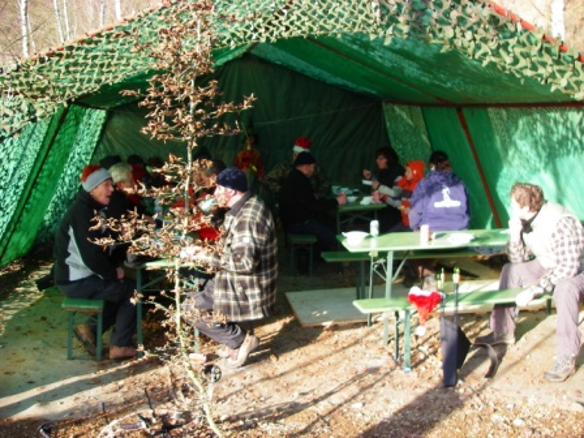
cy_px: 219
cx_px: 292
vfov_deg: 37.7
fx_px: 641
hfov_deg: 49.0
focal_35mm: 38
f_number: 3.3
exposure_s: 1/100
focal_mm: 6.3
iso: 64
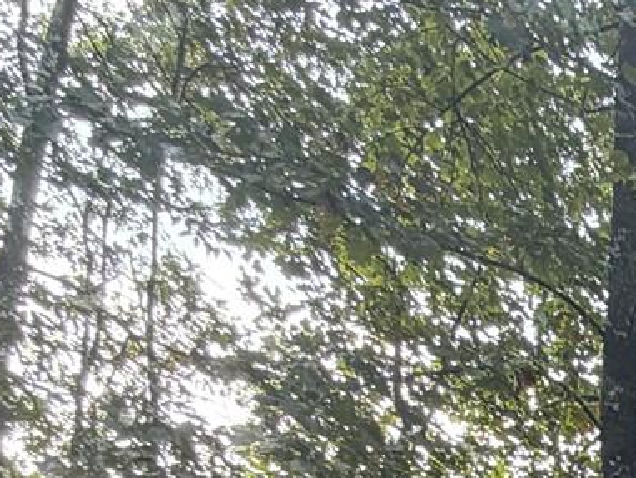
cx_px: 1047
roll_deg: -0.6
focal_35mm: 75
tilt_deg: -1.0
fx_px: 1379
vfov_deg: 14.0
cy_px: 1134
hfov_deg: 20.6
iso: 64
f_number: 2.2
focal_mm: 2.22
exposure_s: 1/123
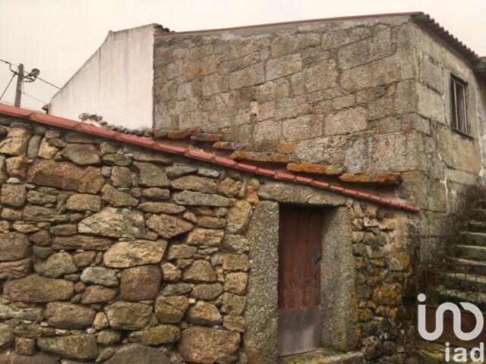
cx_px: 243
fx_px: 407
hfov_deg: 61.7
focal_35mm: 29
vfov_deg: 48.2
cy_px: 182
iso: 25
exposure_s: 1/1202
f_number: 2.2
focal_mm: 4.15
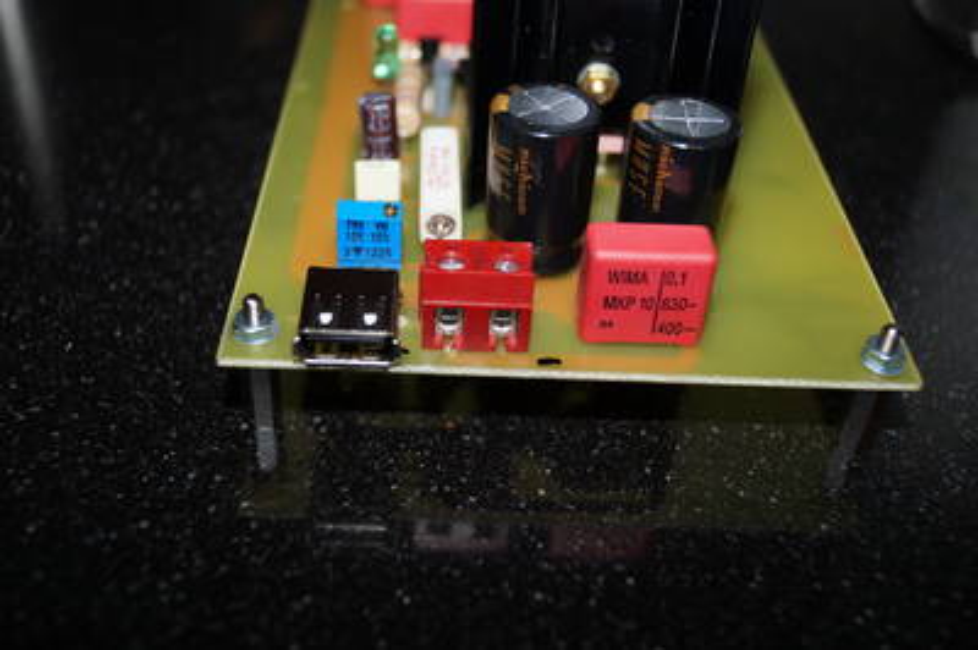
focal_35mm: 42
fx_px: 1140
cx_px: 489
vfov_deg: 31.8
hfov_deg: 46.4
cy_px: 325
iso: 100
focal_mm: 28
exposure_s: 1/60
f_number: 4.5
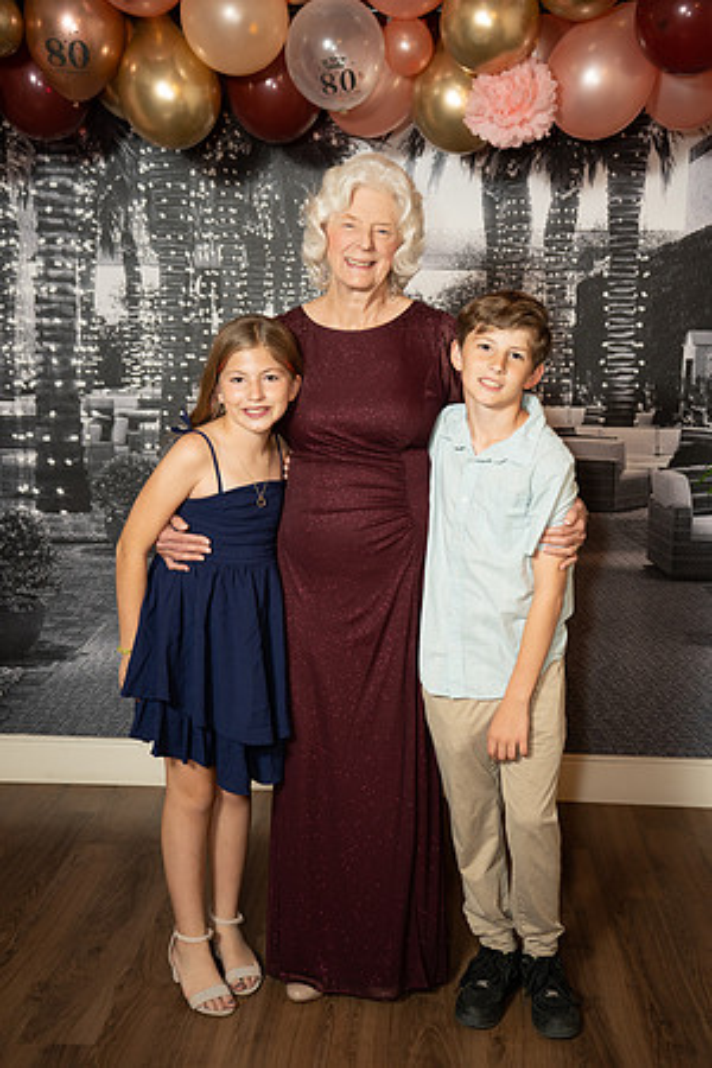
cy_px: 534
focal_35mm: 44
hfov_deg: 30.4
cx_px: 356
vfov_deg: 44.3
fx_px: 1311
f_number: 2.8
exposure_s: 1/160
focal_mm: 44.2
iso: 1000
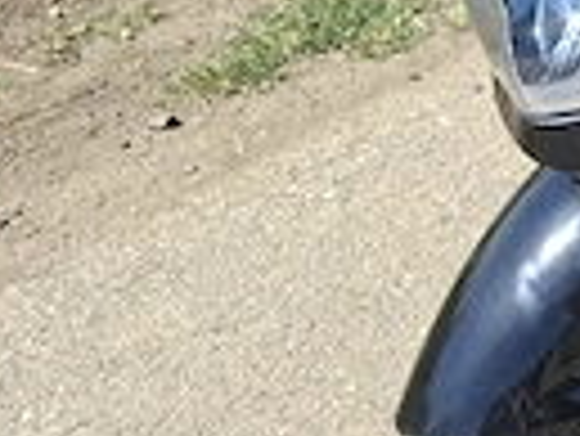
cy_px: -40
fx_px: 1794
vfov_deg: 13.6
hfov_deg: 14.6
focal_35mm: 107
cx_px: 1218
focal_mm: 5.54
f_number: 1.8
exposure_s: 1/1072
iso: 50
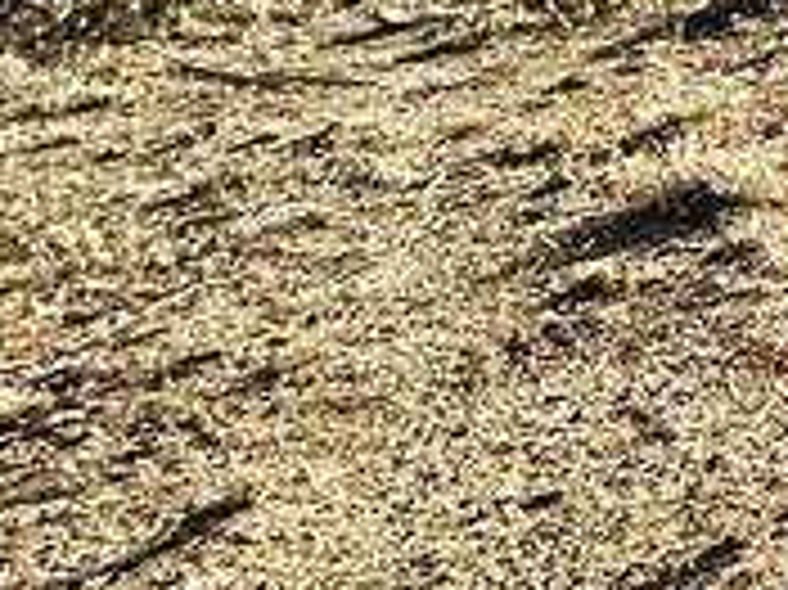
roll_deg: +1.0
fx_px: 1865
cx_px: 2220
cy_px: -631
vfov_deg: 14.5
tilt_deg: +0.7
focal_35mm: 82
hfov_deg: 12.4
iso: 50
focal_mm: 2.22
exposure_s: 1/7813
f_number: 2.2
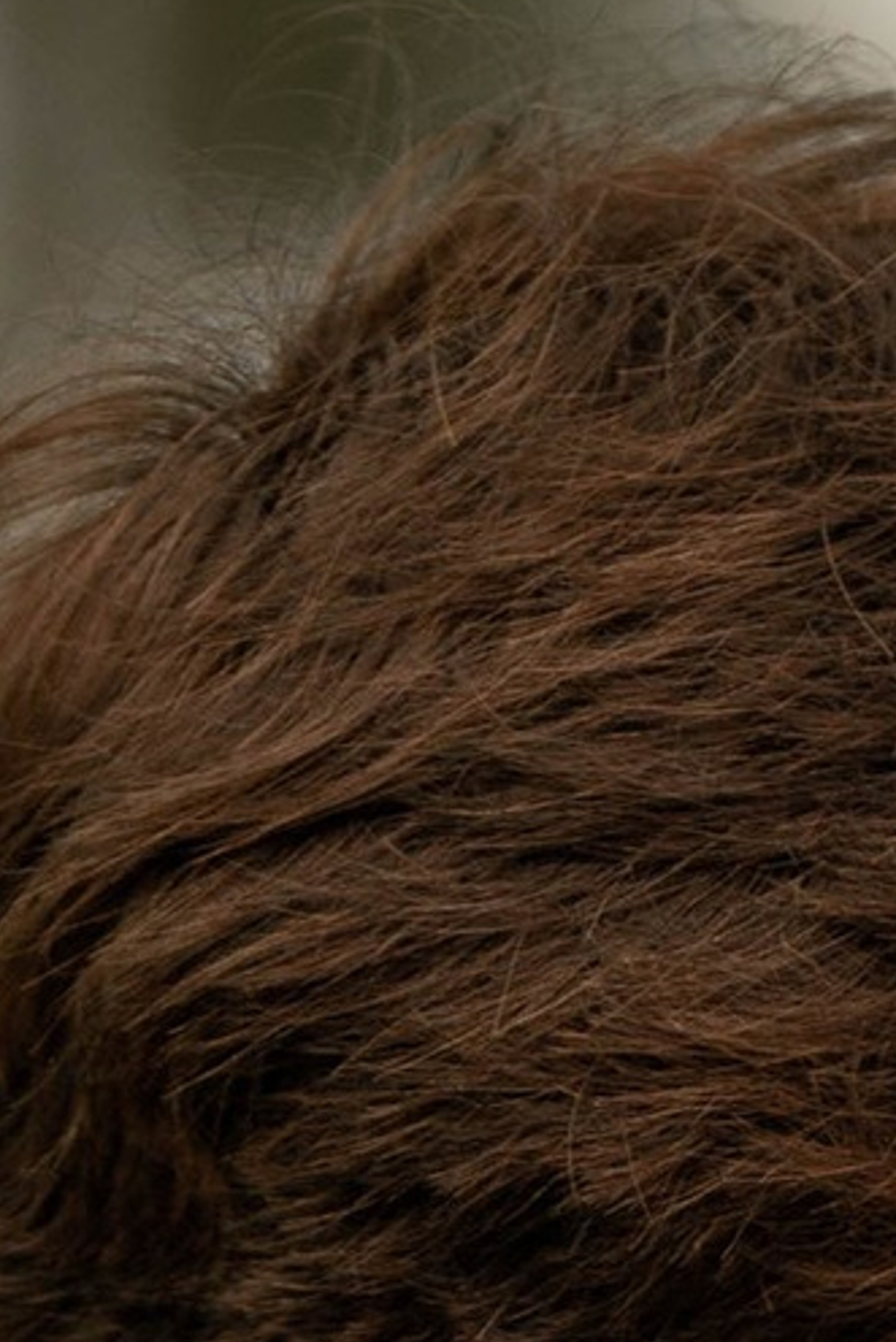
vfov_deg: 3.1
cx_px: 910
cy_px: 4061
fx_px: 24546
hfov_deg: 2.1
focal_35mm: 658
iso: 160
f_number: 1.2
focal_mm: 85
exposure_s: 1/8000
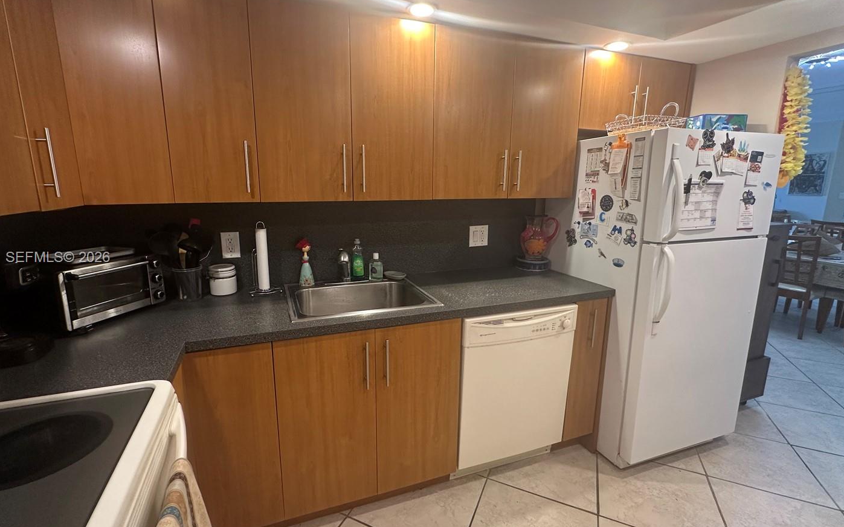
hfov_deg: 94.3
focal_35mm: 17
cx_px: 405
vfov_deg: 68.0
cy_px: 258
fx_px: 391
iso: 160
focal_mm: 2.22
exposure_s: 1/60
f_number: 2.2
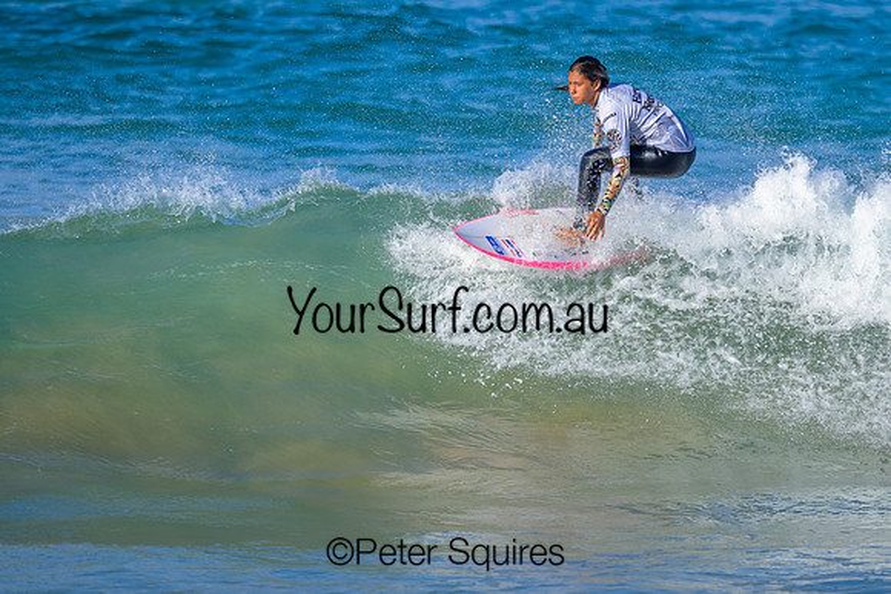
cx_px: 584
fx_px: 27191
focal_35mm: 1098
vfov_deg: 1.3
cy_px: 205
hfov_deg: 1.9
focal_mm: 800
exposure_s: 1/2000
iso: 360
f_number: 6.3
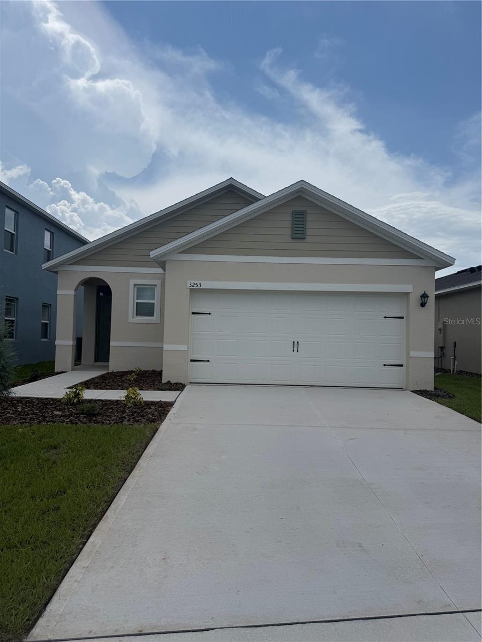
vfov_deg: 71.6
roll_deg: -3.9
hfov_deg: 56.8
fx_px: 446
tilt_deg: +1.6
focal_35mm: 24
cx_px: 241
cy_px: 321
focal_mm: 6.76
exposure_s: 1/11905
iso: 80
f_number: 1.78
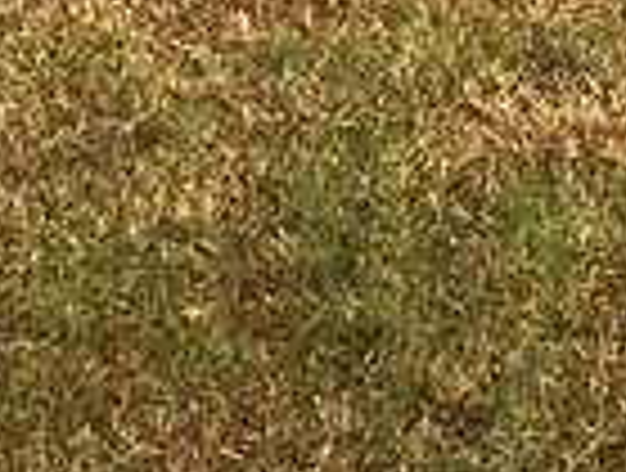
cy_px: -1124
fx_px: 3862
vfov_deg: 6.2
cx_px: 1837
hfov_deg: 8.0
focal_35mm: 213
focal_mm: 4.15
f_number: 2.2
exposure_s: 1/578
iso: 25
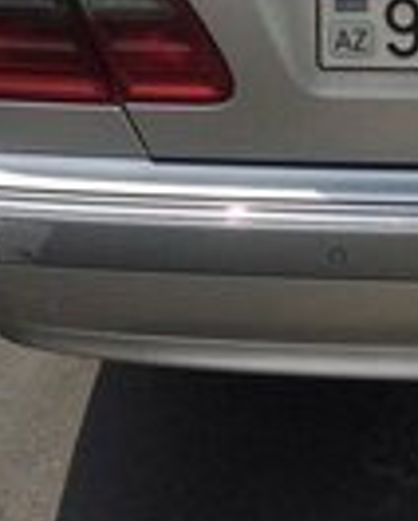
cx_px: 481
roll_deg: -0.6
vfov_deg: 16.4
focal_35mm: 106
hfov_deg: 14.2
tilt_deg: -10.5
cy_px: -268
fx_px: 1635
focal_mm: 4.15
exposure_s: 1/4115
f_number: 2.2
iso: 32
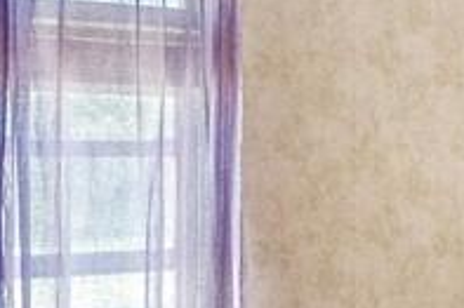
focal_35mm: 78
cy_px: 212
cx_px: 675
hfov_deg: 22.0
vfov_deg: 17.4
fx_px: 1004
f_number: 6.3
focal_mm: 10
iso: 200
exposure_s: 1/10
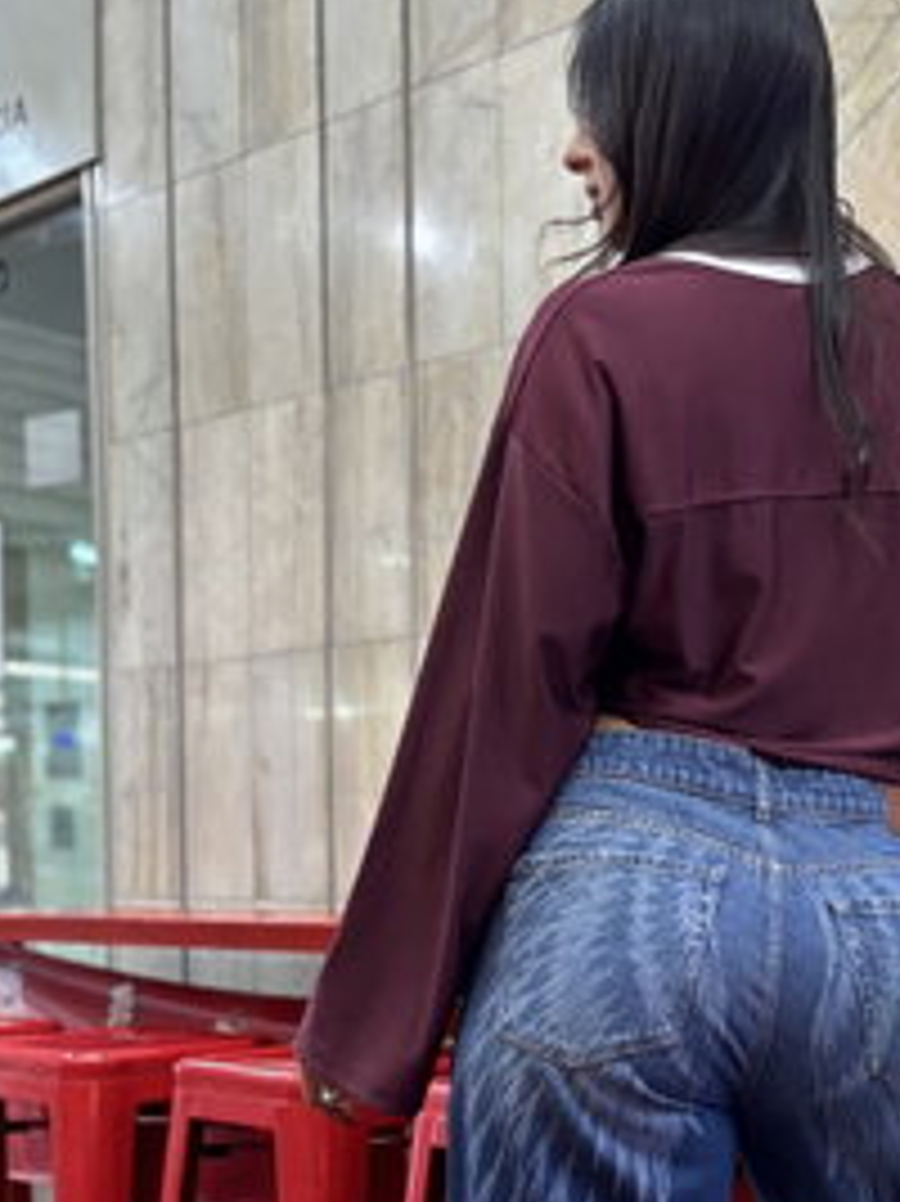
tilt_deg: -2.8
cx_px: 792
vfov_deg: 35.5
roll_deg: -0.6
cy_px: 984
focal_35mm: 52
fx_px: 1804
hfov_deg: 27.1
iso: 320
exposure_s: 1/50
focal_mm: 5.96
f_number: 1.6
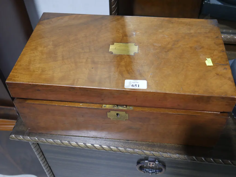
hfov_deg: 46.8
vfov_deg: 36.0
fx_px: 273
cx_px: 118
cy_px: 88
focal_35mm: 40
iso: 640
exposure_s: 1/60
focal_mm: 20
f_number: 4.5
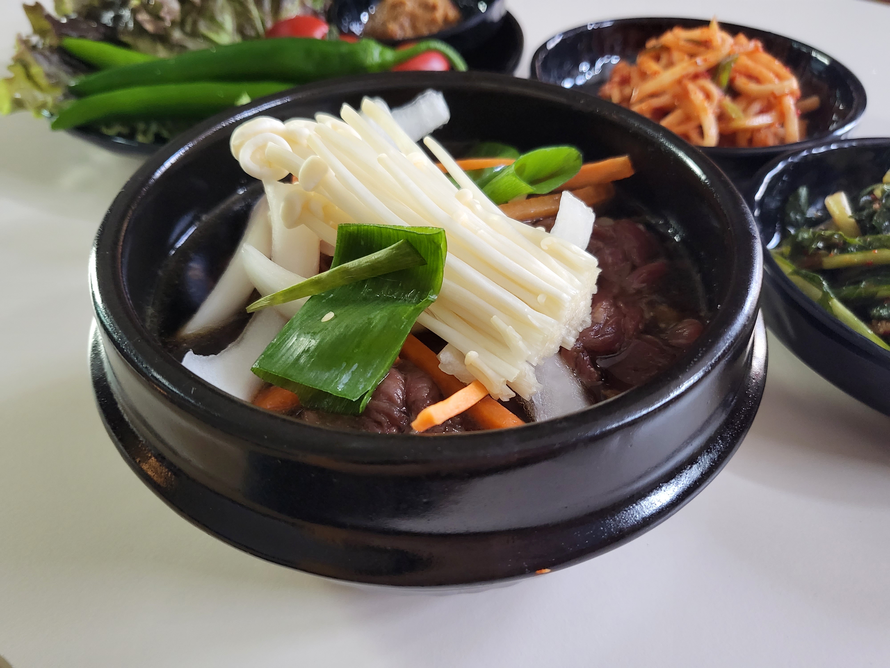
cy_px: 334
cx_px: 445
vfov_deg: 53.1
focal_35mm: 26
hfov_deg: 67.3
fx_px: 668
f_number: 1.8
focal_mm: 4.25
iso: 500
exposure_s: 1/39
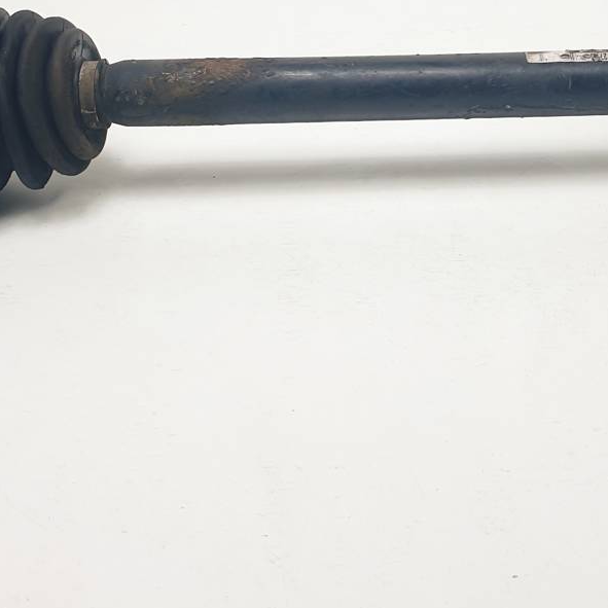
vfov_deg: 30.0
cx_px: 426
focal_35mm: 56
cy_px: 142
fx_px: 1113
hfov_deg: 30.2
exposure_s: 1/304
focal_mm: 4.3
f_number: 2.4
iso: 50
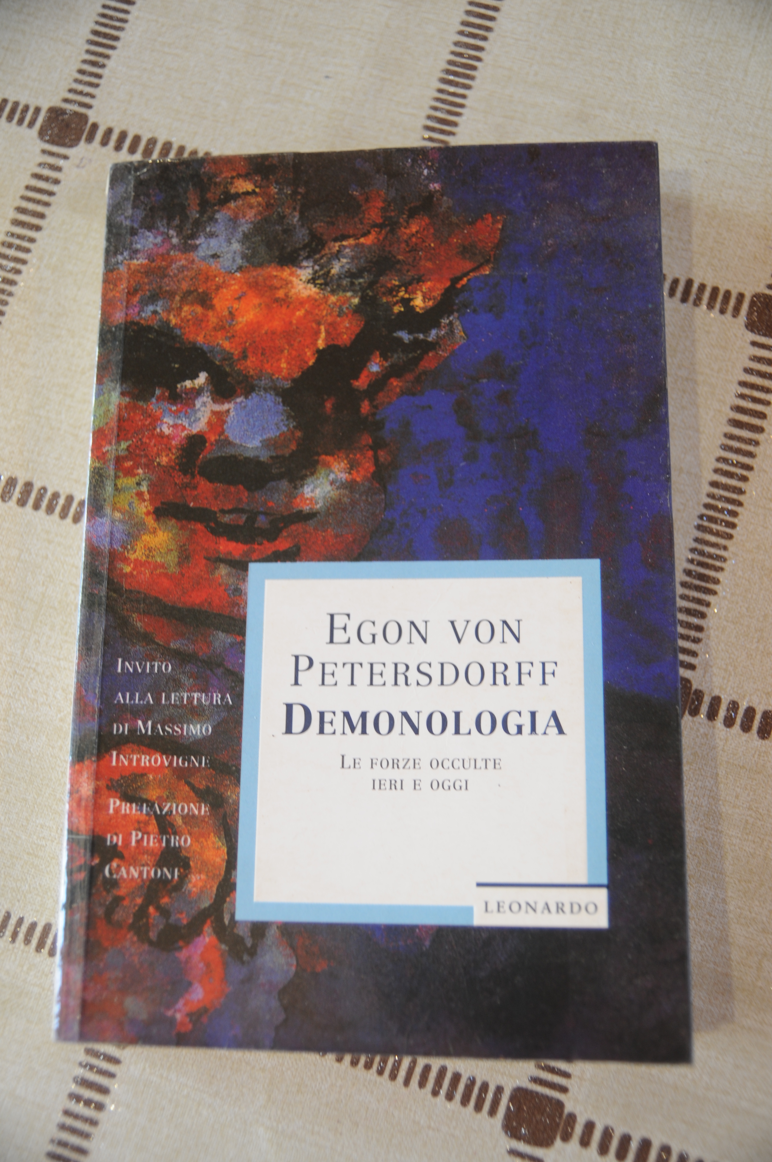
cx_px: 386
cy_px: 581
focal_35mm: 39
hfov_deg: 34.1
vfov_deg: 49.6
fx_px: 1258
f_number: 3.2
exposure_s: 1/40
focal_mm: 26
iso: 200
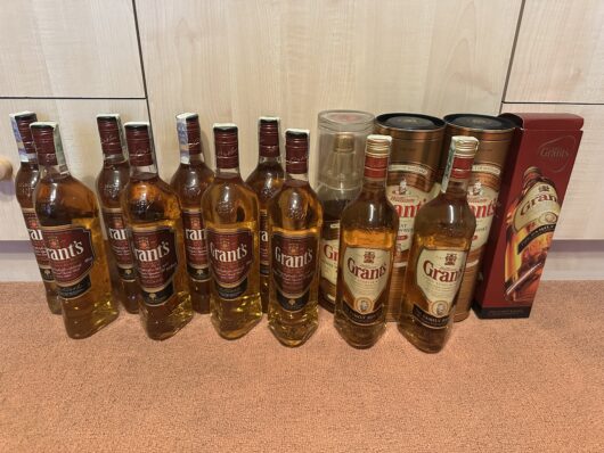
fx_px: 419
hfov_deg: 71.6
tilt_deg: -26.0
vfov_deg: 56.9
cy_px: 226
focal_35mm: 24
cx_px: 302
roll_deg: +0.0
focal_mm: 6.86
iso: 800
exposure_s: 1/33
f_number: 1.78
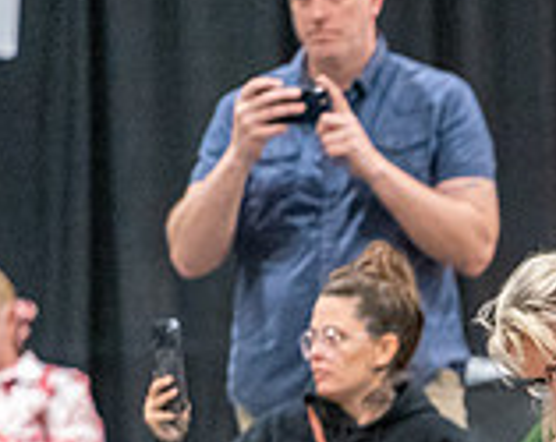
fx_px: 13780
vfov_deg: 1.8
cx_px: 724
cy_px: 541
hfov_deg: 2.3
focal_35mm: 839
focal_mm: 200
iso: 6400
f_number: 2.8
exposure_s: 1/250
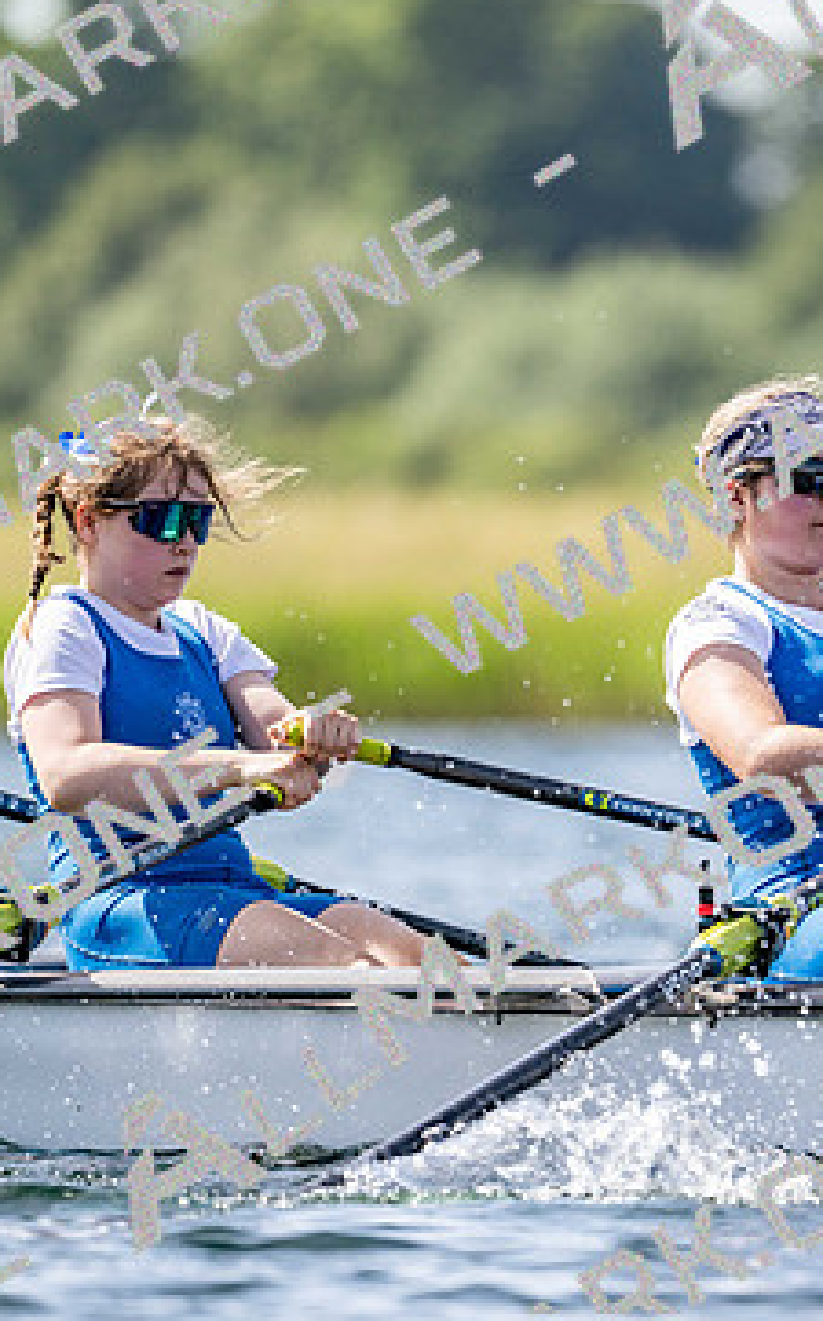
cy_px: 686
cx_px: 863
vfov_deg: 3.2
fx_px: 23589
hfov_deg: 2.0
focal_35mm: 656
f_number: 4.5
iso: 280
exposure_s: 1/2500
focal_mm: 400
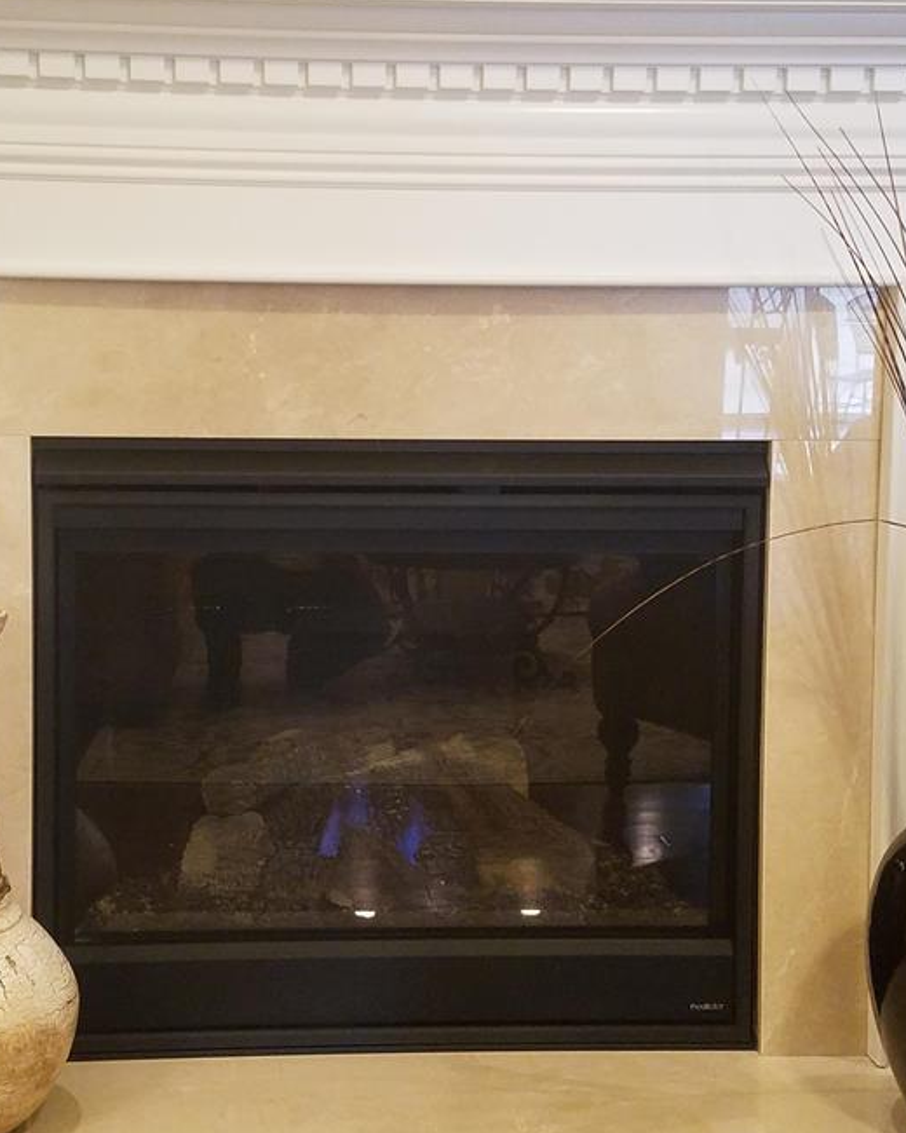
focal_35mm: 40
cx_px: 396
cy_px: 509
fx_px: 1341
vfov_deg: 45.7
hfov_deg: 37.3
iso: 250
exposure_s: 1/20
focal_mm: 4.2
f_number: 1.7
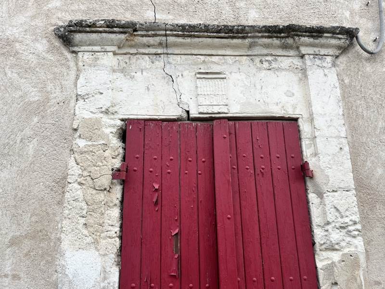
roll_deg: +1.3
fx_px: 289
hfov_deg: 67.3
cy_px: 144
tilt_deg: +15.4
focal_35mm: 26
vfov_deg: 53.1
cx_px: 192
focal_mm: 5.1
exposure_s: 1/566
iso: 50
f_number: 1.6
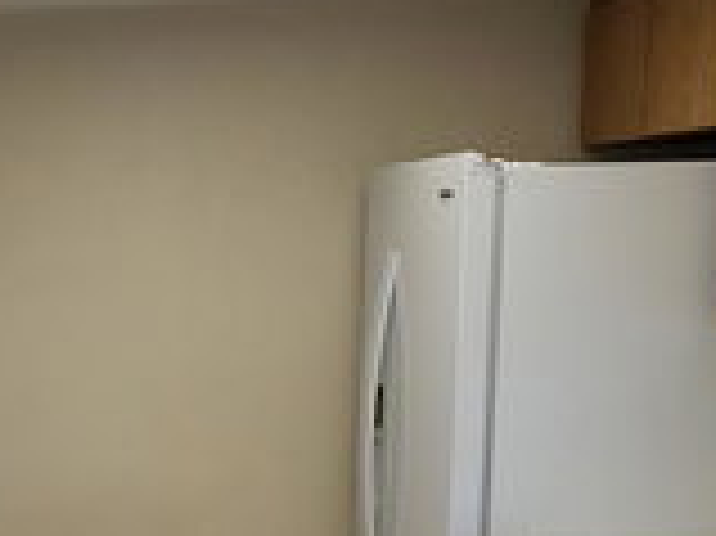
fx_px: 1447
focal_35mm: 70
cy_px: 522
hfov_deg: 26.3
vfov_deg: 20.4
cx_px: 2
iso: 80
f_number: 2.4
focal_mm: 4.3
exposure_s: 1/40
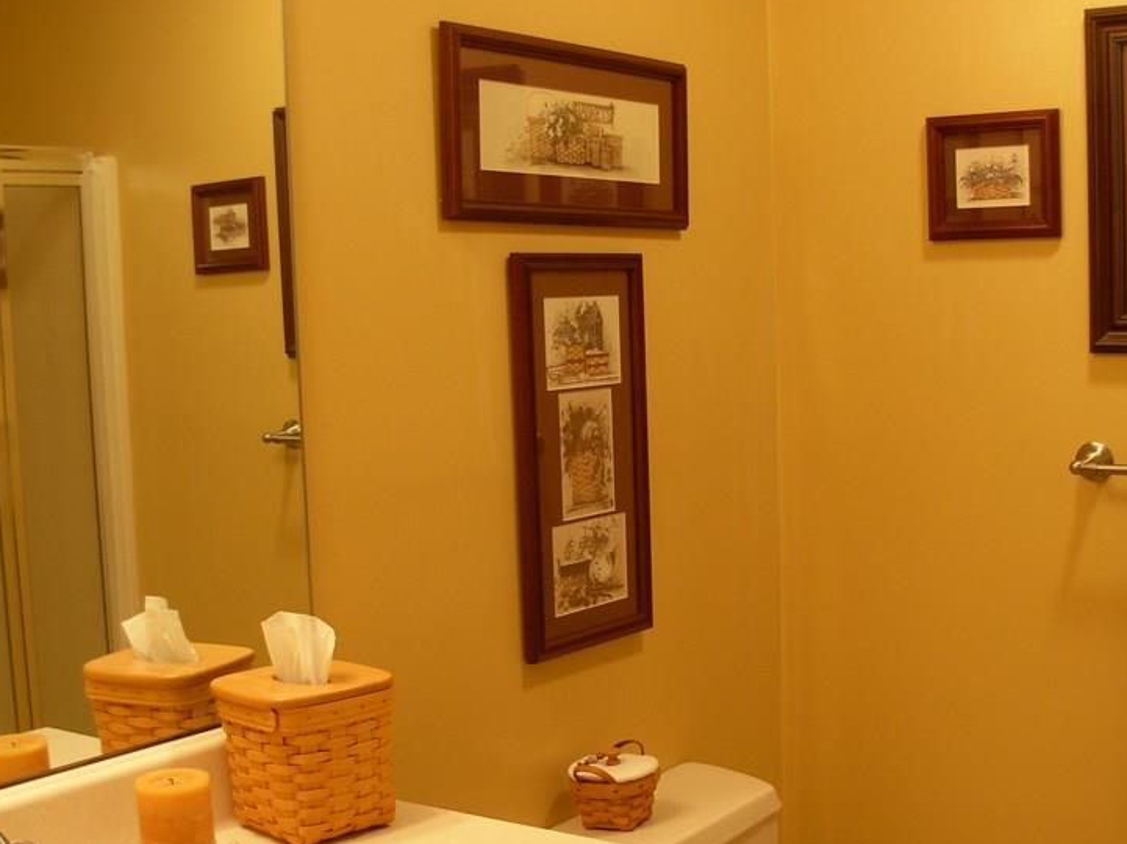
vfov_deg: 26.9
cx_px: 558
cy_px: 564
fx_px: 1757
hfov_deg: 35.6
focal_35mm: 54
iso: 79
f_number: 2.9
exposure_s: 1/12.6
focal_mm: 6.3
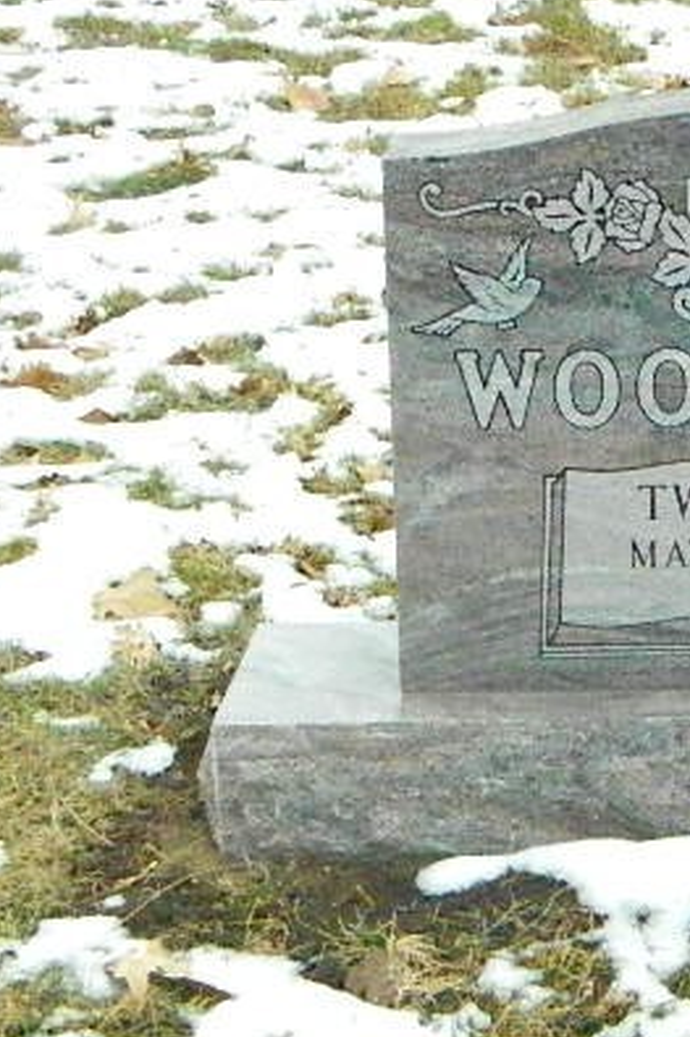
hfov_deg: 11.5
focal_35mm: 118
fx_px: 3395
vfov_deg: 17.4
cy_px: 504
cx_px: 735
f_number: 11.4
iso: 6400
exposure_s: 1/1000
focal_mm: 12.6
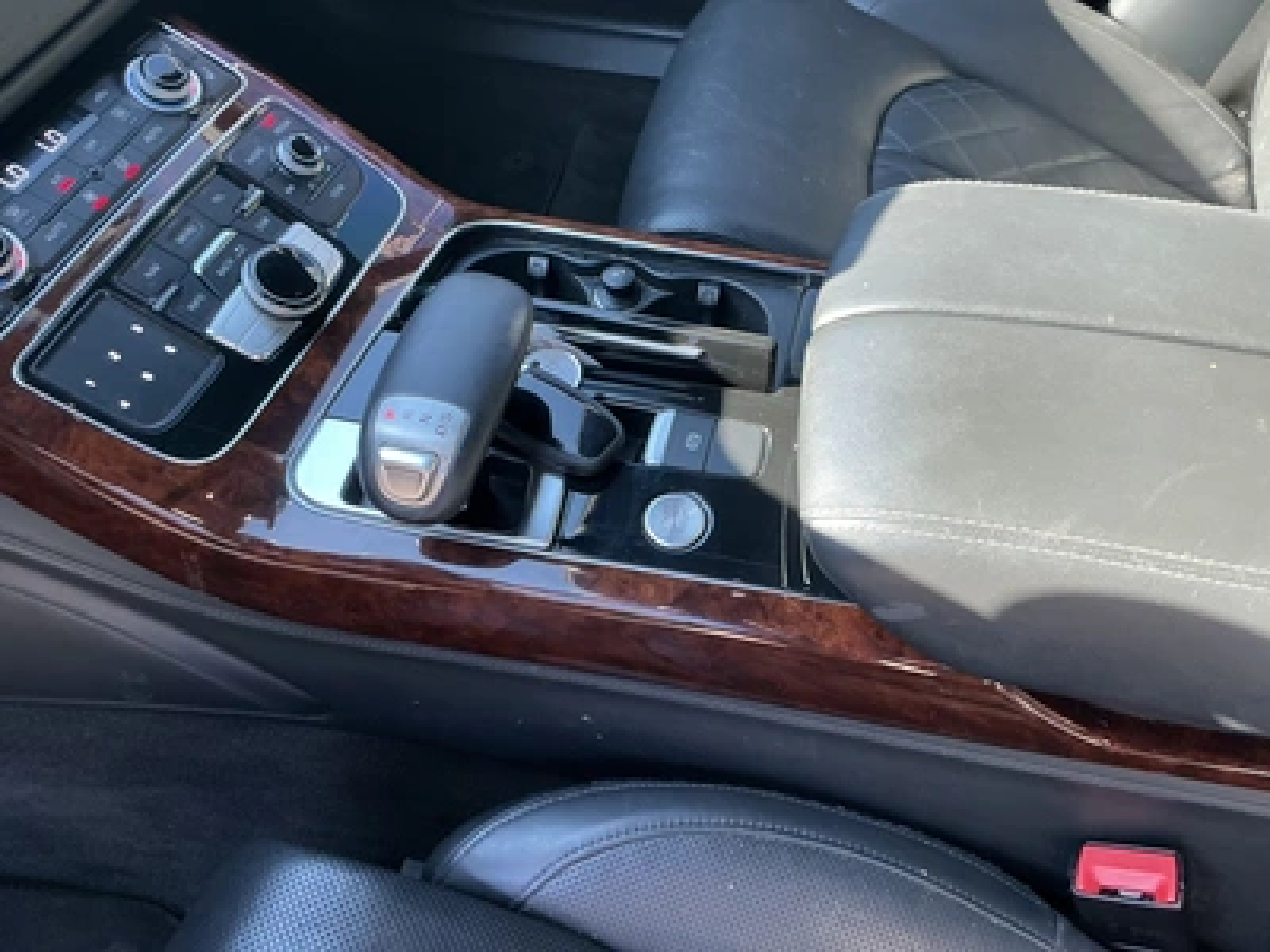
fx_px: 1027
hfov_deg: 63.4
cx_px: 635
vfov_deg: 49.7
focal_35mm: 28
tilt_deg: -51.1
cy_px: 476
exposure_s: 1/122
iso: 64
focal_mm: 3
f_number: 1.8
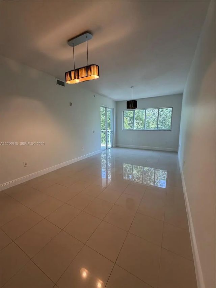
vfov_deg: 102.1
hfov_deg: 85.7
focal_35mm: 14
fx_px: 116
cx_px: 108
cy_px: 144
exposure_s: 1/120
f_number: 2.2
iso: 200
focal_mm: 2.22
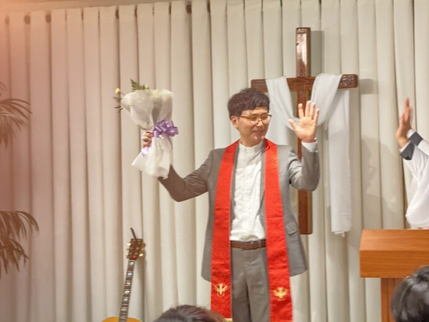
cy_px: 161
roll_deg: +0.7
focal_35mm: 121
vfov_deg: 12.3
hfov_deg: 16.3
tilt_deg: +1.1
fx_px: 1500
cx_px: 216
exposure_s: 1/30
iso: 1000
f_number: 2.8
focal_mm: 15.66
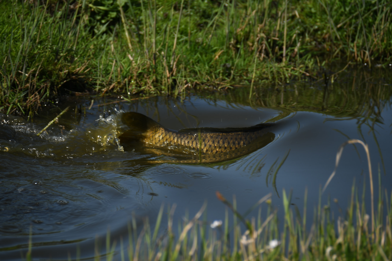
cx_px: 196
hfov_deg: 4.6
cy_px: 130
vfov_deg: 3.1
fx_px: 4899
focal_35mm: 450
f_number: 5.6
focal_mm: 300
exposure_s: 1/320
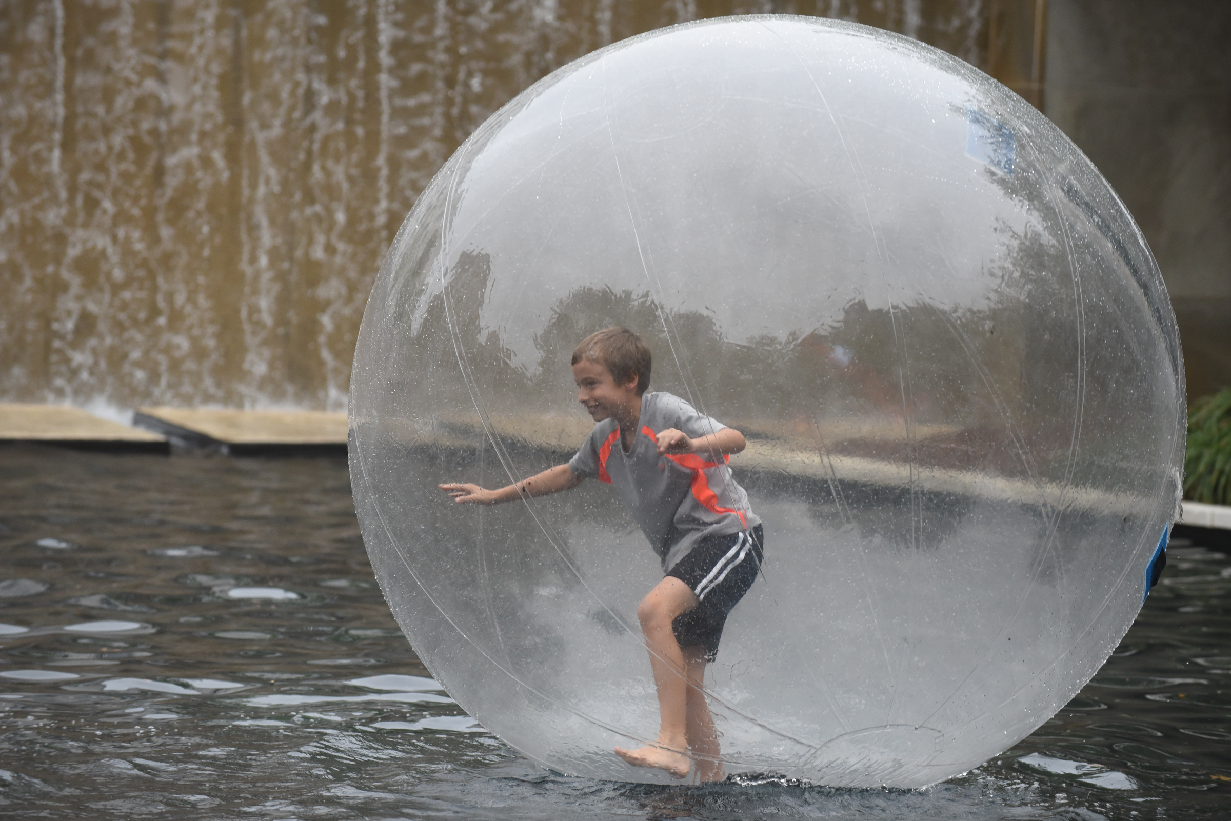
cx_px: 616
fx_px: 5472
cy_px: 410
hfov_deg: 12.8
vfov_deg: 8.6
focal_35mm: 160
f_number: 5
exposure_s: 1/400
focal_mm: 160
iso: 1600
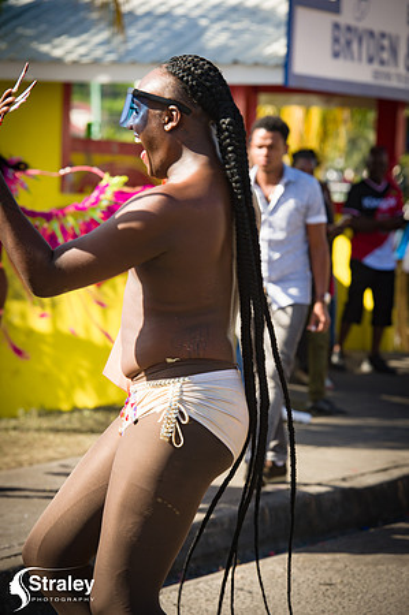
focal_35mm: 145
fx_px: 2477
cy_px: 308
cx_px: 204
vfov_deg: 14.2
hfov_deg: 9.4
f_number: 6.3
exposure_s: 1/200
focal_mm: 145
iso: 100
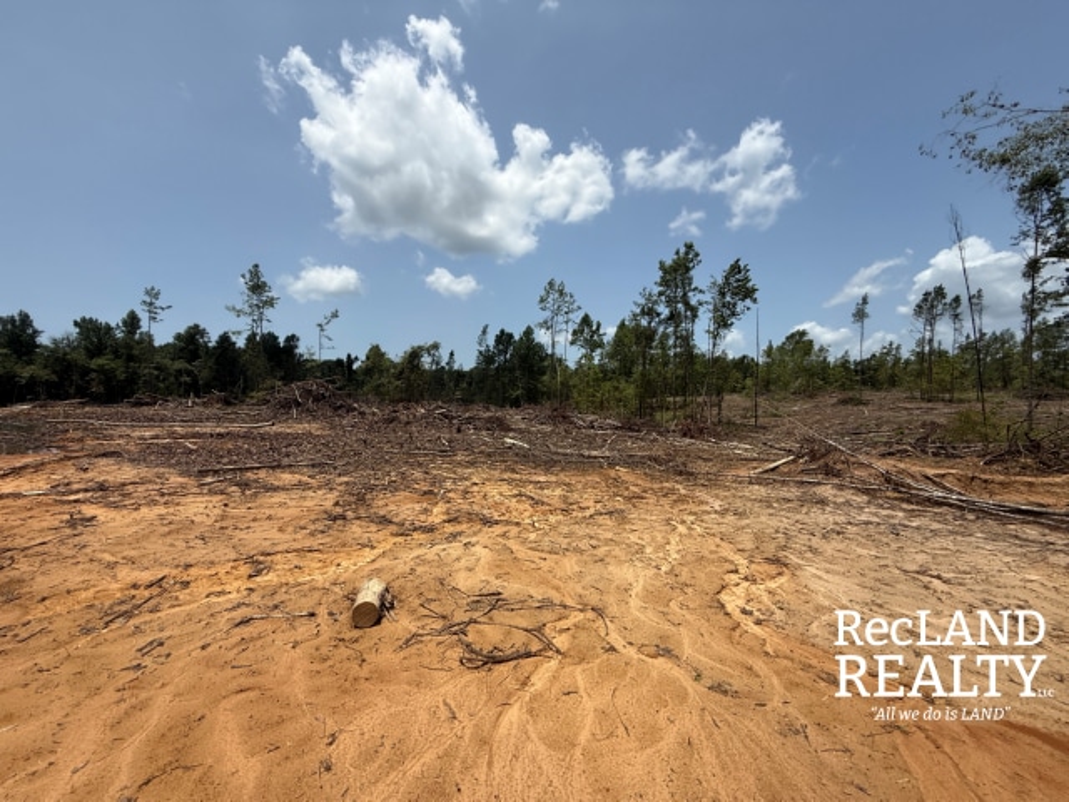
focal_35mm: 14
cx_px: 534
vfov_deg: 85.7
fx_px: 432
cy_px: 401
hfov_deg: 102.1
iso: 50
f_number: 2.2
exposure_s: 1/2976
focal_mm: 2.22
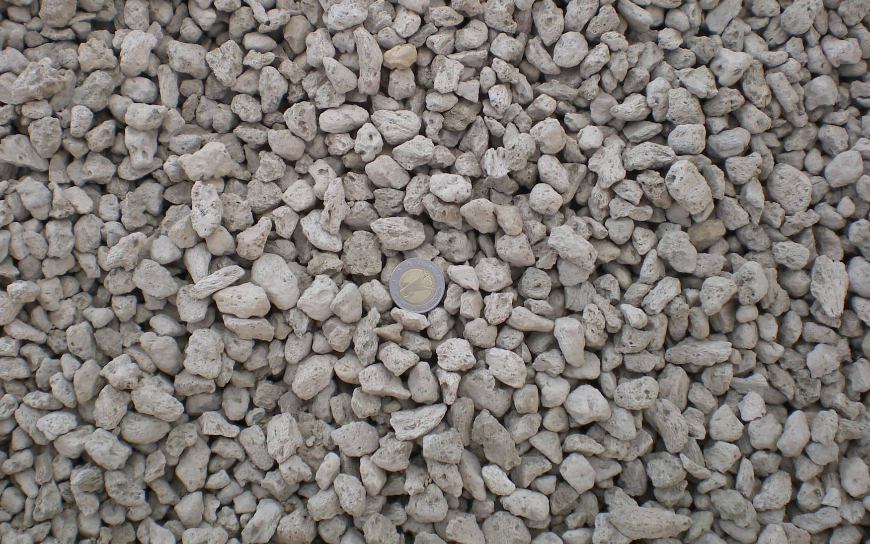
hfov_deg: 43.4
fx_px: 1091
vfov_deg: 27.8
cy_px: 186
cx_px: 395
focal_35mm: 46
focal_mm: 6.3
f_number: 4.6
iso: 64
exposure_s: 1/200
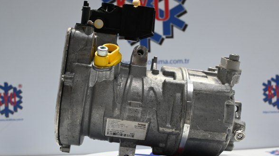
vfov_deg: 26.9
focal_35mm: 44
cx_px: 142
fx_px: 327
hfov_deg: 46.2
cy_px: 86
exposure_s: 1/40
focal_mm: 27.5
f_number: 4.5
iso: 450
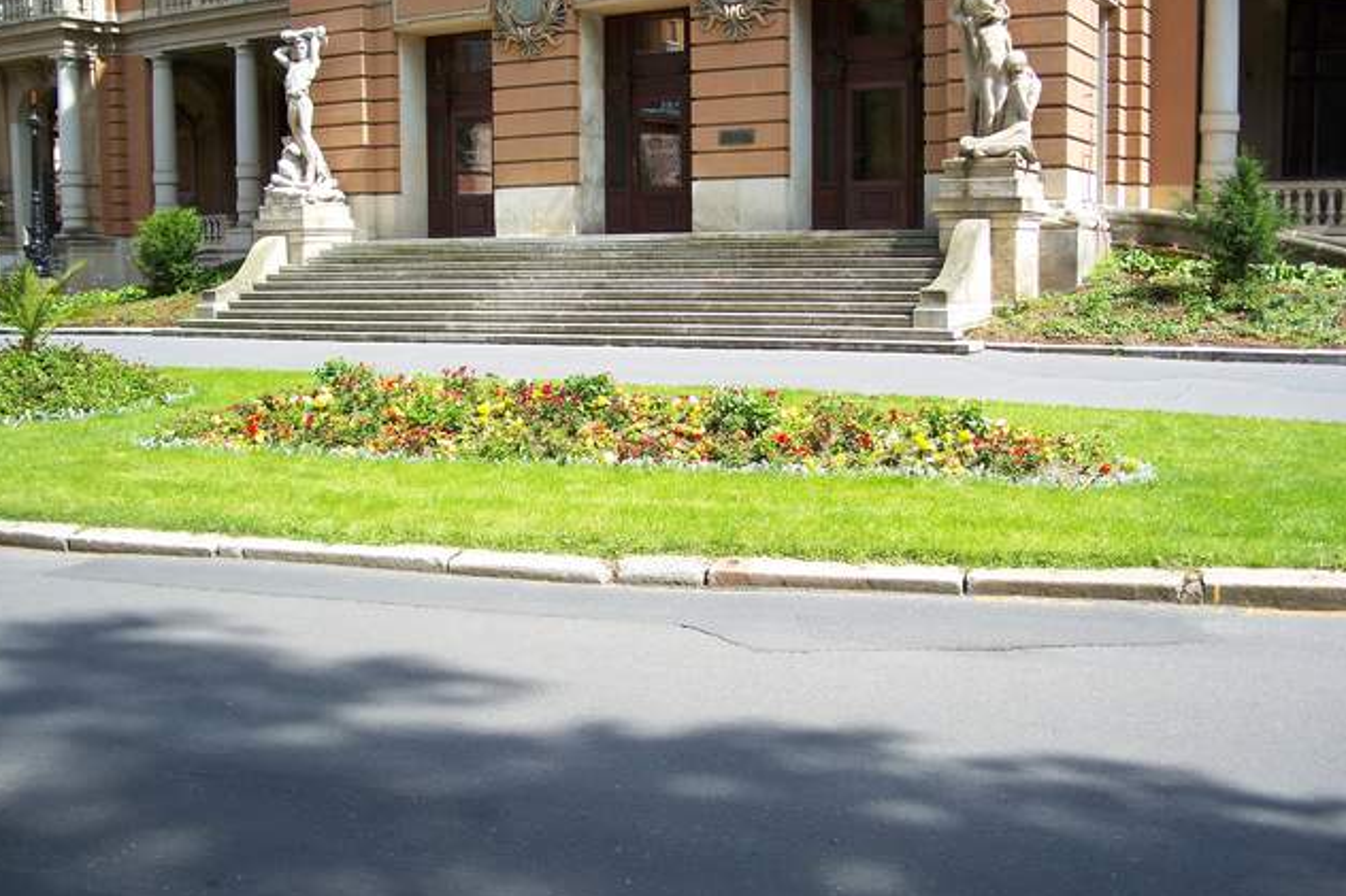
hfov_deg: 49.6
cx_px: 667
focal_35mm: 39
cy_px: 464
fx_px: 1458
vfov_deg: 34.2
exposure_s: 1/400
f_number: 2.8
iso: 64
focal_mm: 7.8
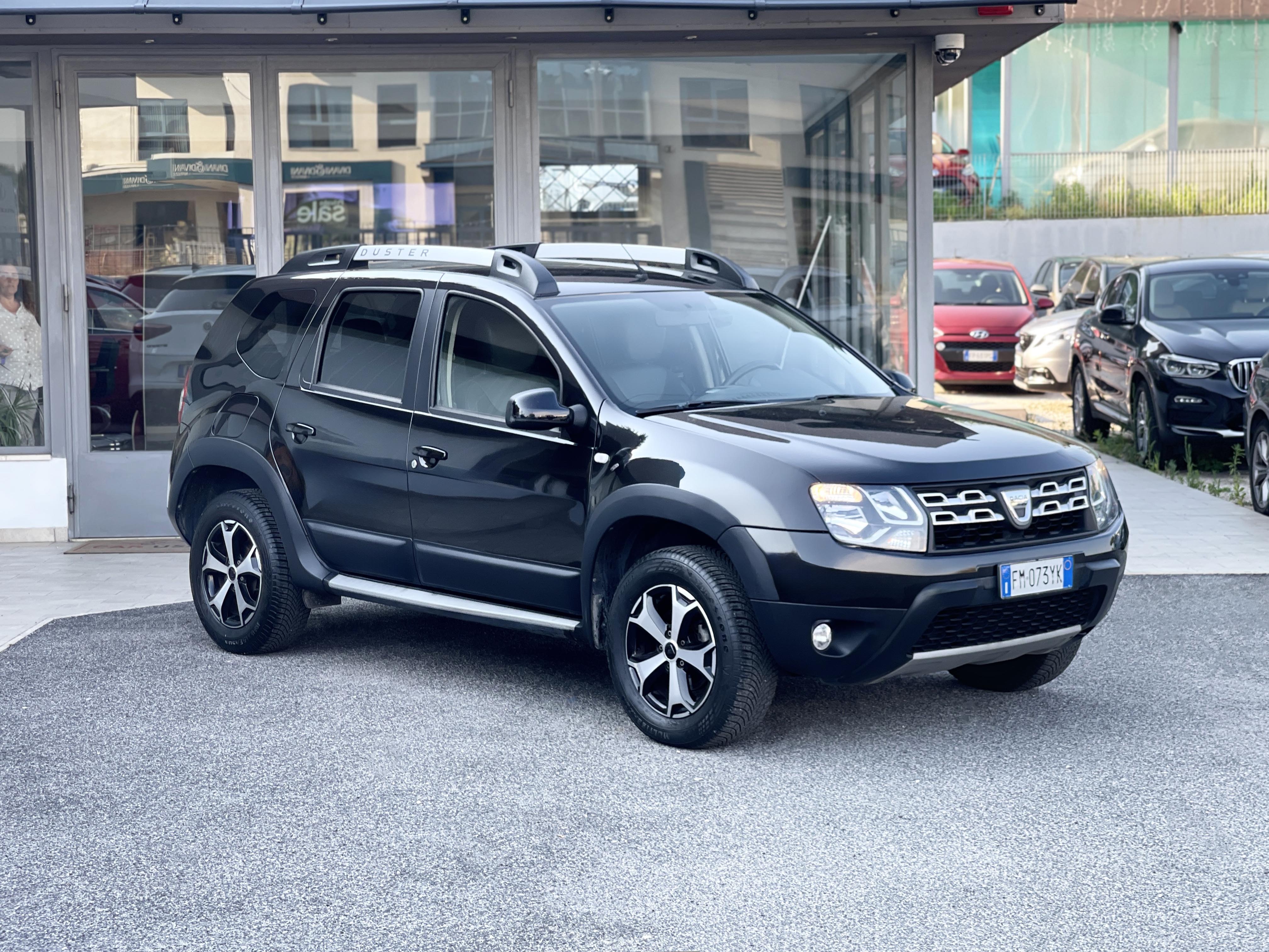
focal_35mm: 64
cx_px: 634
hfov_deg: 30.3
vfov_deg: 22.9
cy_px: 476
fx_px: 2346
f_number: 2.2
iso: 32
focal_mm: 7.5
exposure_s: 1/121
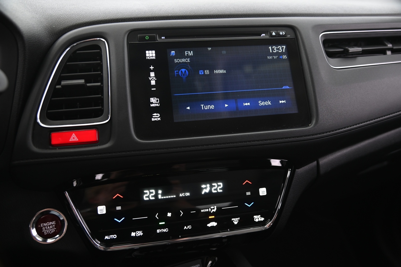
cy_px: 134
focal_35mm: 32
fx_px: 356
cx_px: 200
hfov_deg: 58.8
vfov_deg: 41.1
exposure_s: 1/10
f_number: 4
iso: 1250
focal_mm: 32
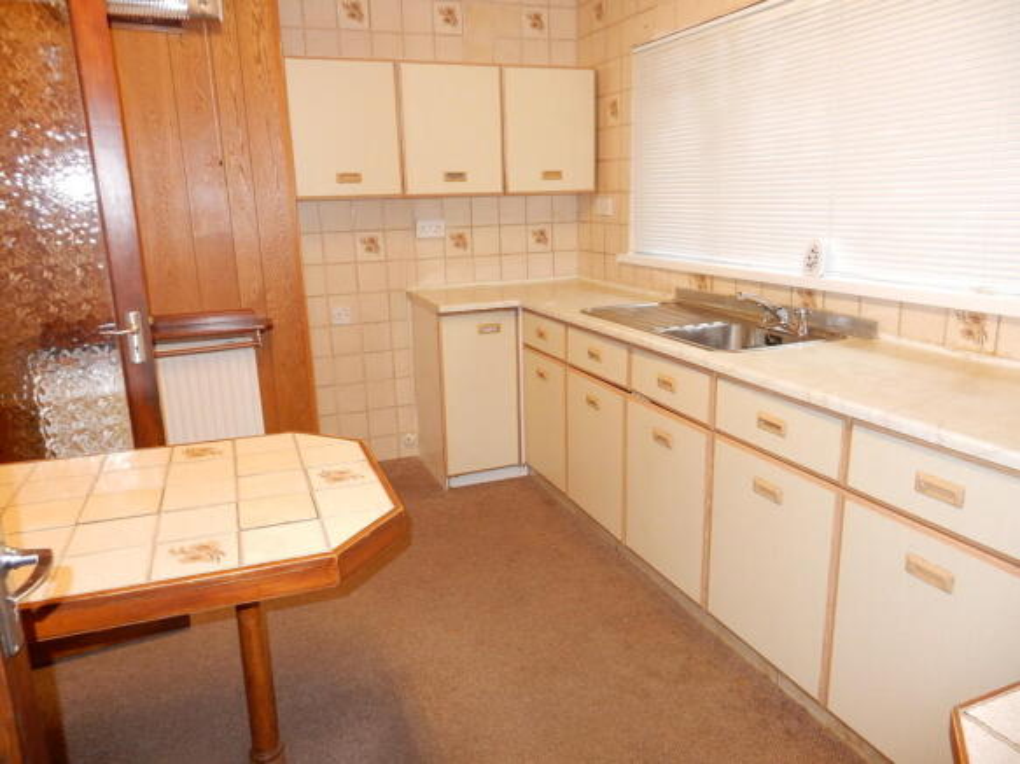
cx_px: 510
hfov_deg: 69.4
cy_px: 382
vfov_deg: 54.9
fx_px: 737
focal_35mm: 25
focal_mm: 4.5
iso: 280
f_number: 3.7
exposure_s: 1/30
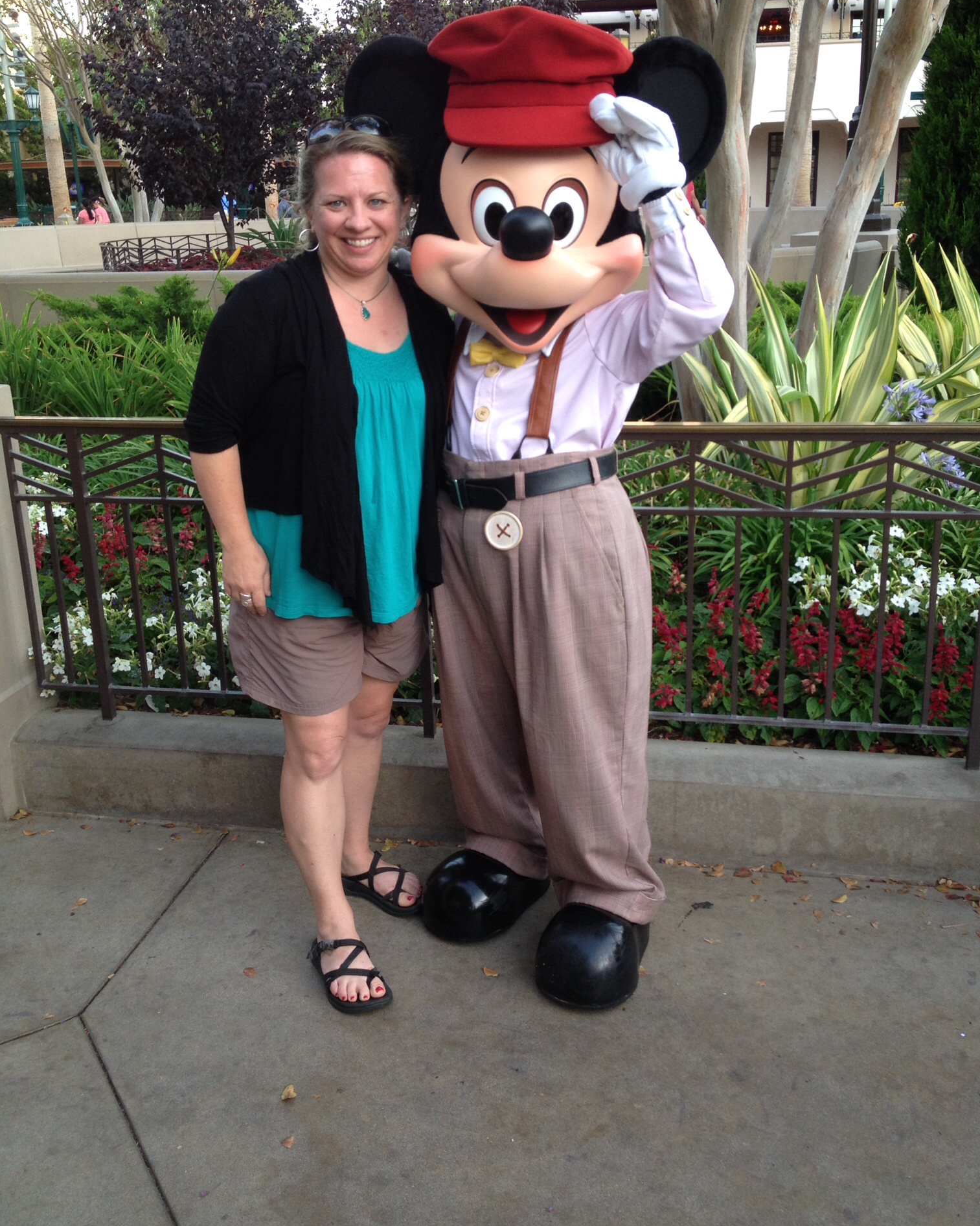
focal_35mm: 37
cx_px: 497
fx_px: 1341
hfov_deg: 40.1
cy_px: 574
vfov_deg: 49.0
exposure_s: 1/40
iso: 64
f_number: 2.4
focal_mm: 4.28
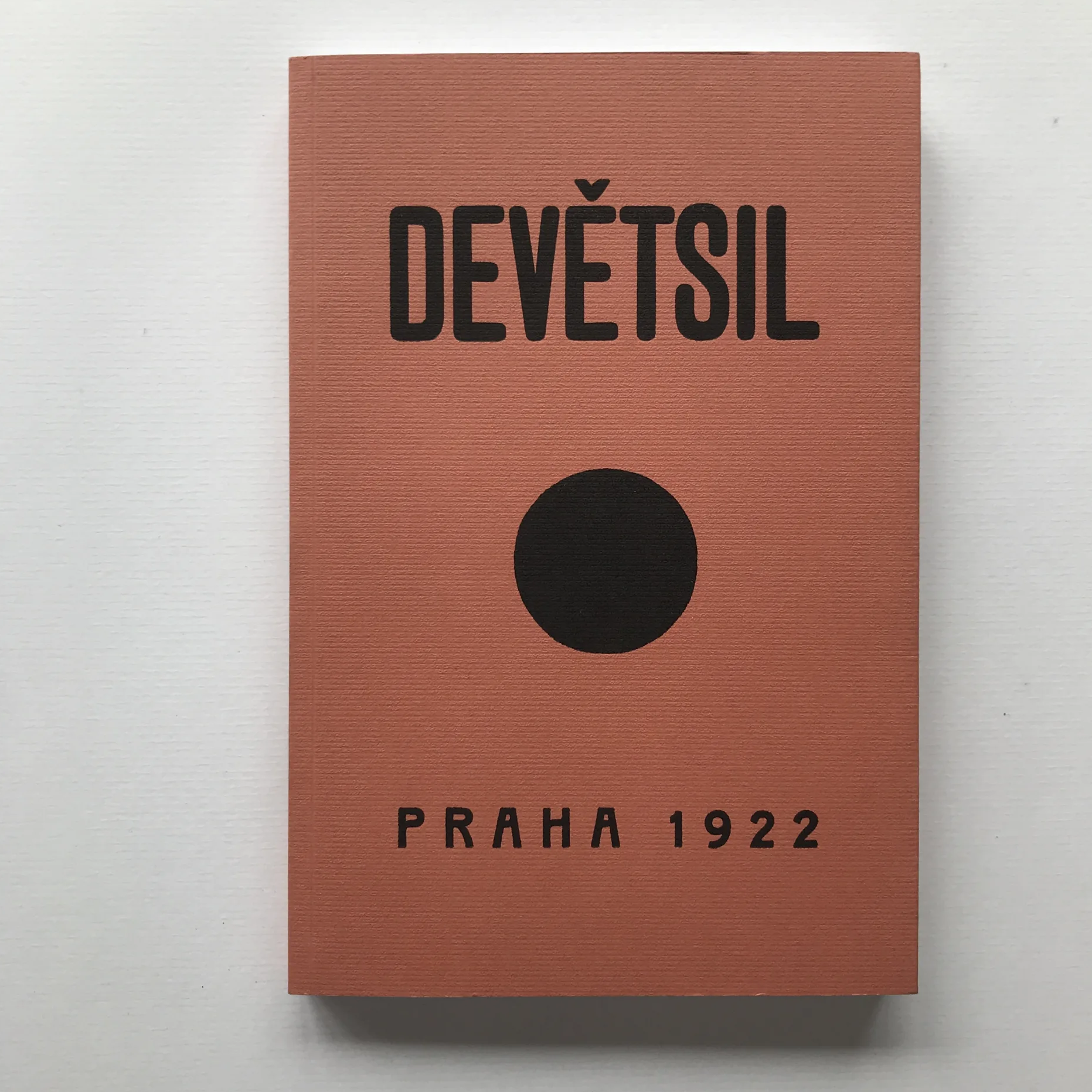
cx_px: 559
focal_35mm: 34
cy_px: 549
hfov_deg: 48.4
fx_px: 1213
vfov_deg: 48.5
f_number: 1.8
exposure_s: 1/248
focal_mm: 3.99
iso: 20
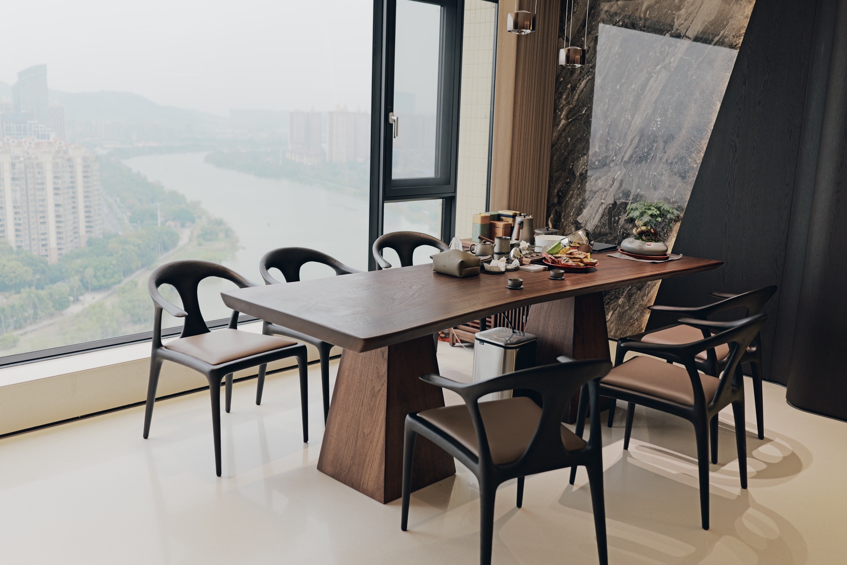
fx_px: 823
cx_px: 424
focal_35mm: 35
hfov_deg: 54.4
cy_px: 282
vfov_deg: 37.9
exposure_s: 1/50
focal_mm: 35
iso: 100
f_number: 2.8
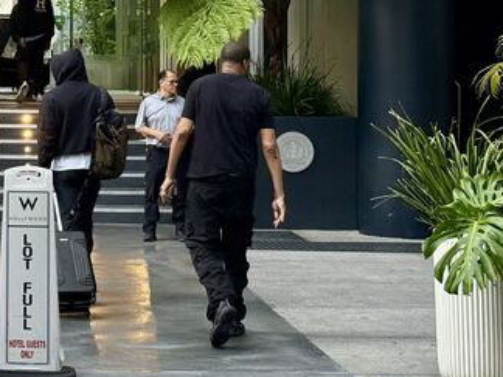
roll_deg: -0.6
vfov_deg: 13.5
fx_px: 1584
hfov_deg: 17.4
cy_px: 31
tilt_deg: +2.6
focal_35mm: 109
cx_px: -65
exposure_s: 1/101
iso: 200
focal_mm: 6.76
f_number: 1.78
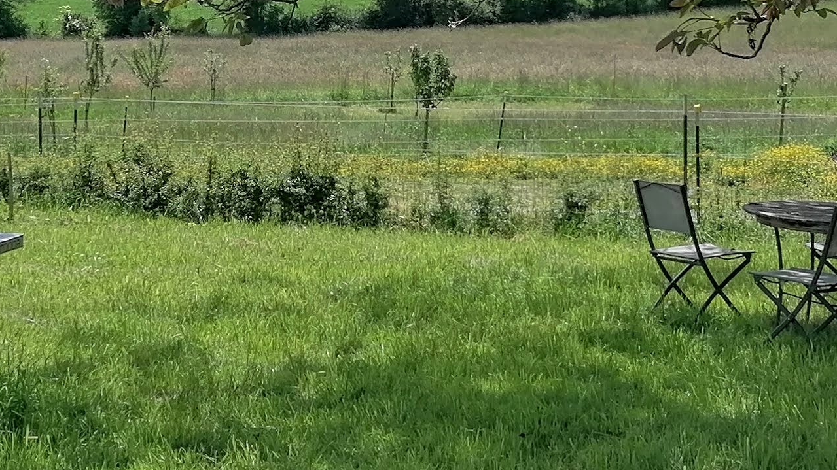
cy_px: 39
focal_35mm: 92
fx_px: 2042
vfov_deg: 13.0
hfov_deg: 23.0
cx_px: 232
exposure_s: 1/2079
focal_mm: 4.75
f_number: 1.8
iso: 50
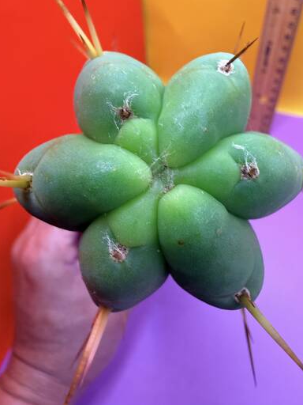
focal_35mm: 25
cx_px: 152
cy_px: 196
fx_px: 292
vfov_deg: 69.4
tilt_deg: -53.0
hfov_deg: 54.9
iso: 160
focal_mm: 2.22
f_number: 2.2
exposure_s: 1/84
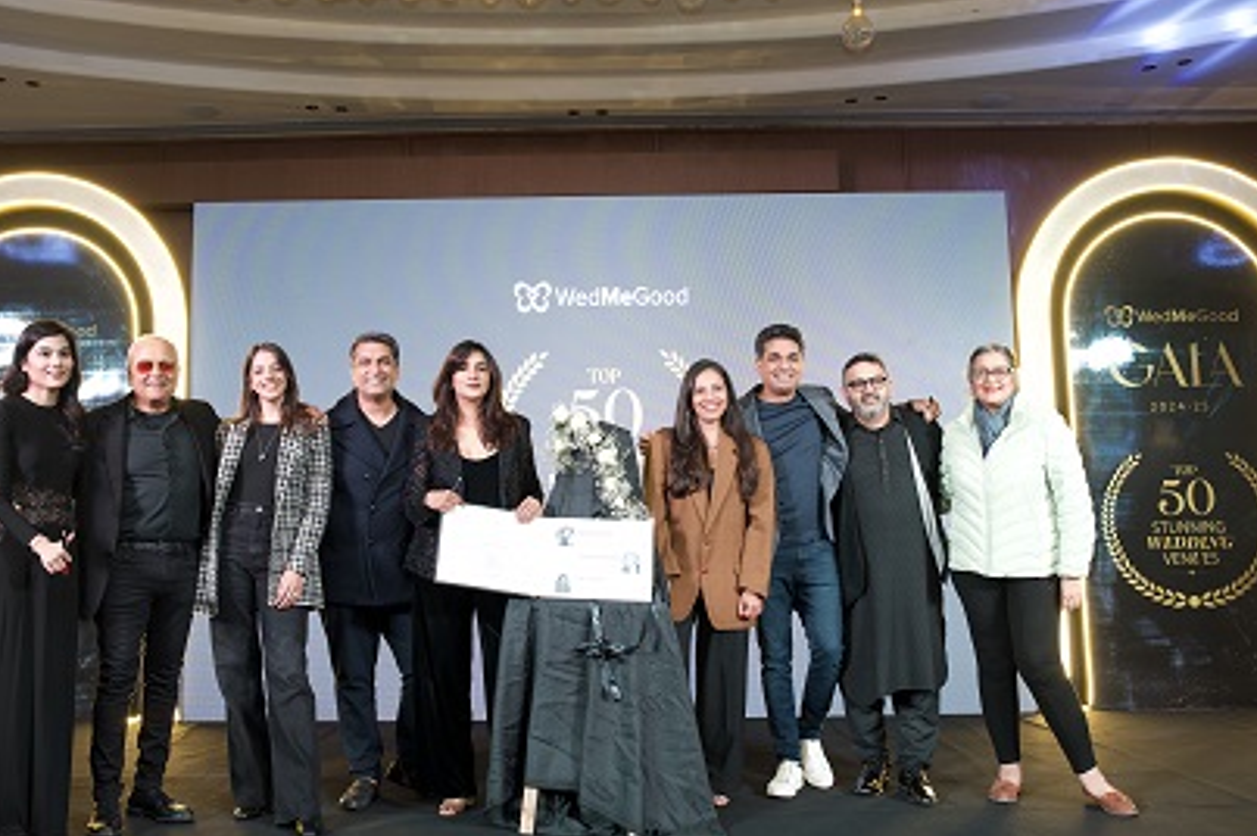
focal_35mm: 36
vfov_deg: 36.7
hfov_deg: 52.9
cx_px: 565
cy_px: 370
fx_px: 1260
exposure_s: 1/100
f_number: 4
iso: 1600
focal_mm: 29.1
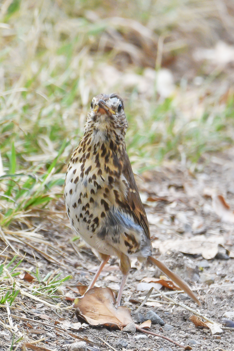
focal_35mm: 600
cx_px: 117
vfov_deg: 3.4
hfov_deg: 2.3
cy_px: 176
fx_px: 5850
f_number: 6.3
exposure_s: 1/640
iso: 450
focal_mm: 400
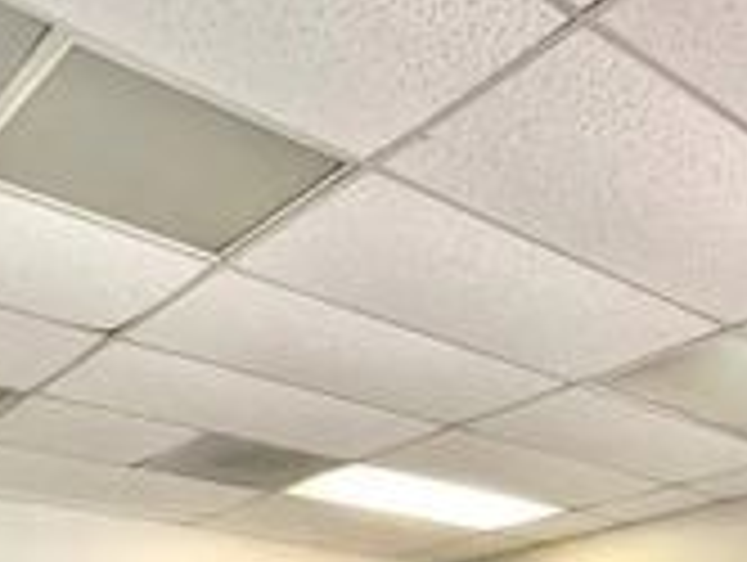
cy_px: 782
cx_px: 576
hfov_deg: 37.1
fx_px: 1081
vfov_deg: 24.4
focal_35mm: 50
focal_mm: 1.57
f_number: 1.8
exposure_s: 1/60
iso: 250
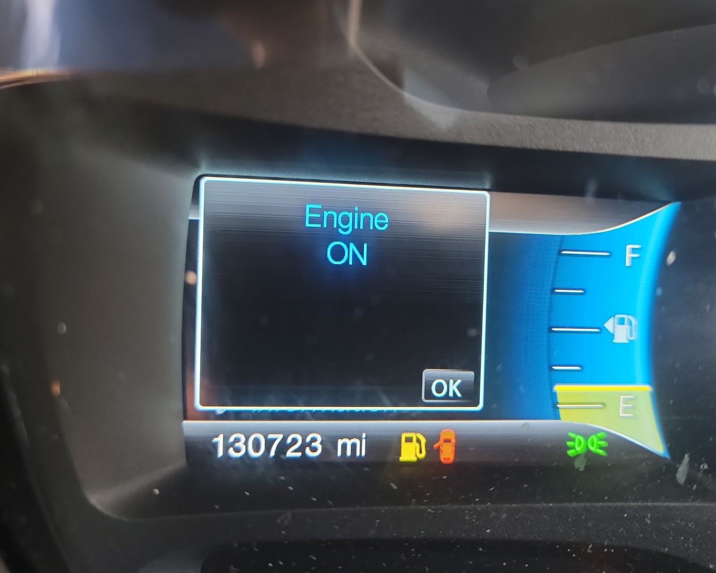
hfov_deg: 65.9
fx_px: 551
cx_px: 388
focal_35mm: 26
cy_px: 285
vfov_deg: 54.9
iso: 929
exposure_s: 1/30
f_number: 1.8
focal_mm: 6.7
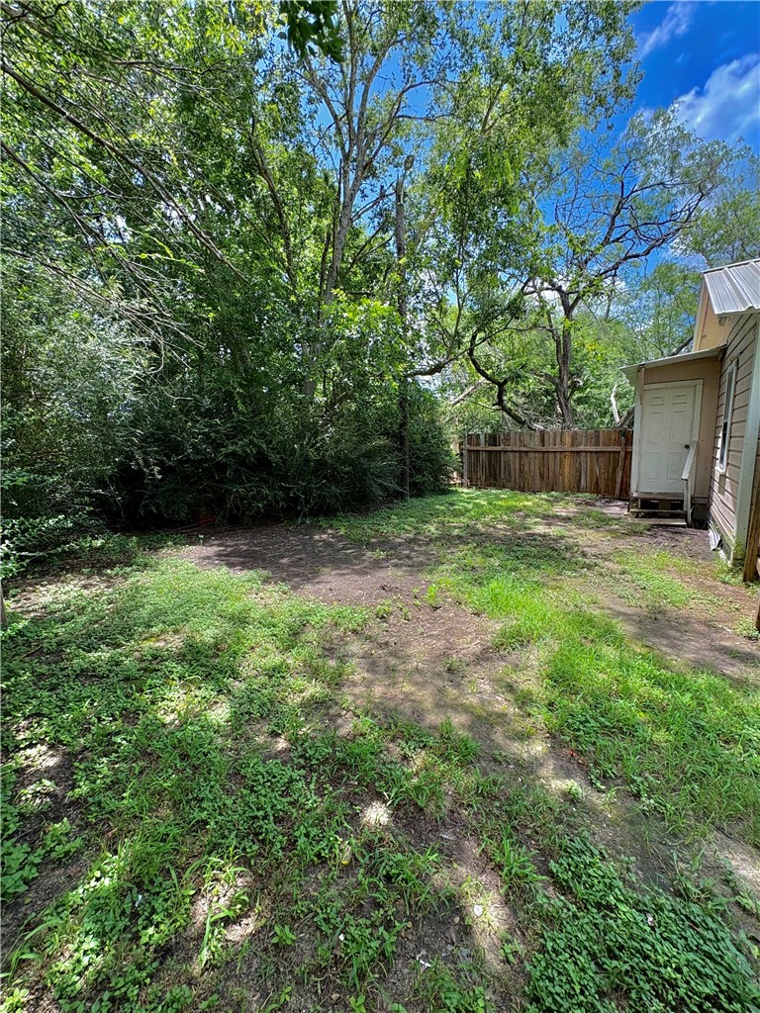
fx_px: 410
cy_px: 506
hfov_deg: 85.7
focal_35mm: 14
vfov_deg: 102.1
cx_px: 380
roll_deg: -0.3
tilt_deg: -7.5
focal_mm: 2.22
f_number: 2.2
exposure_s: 1/362
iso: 40
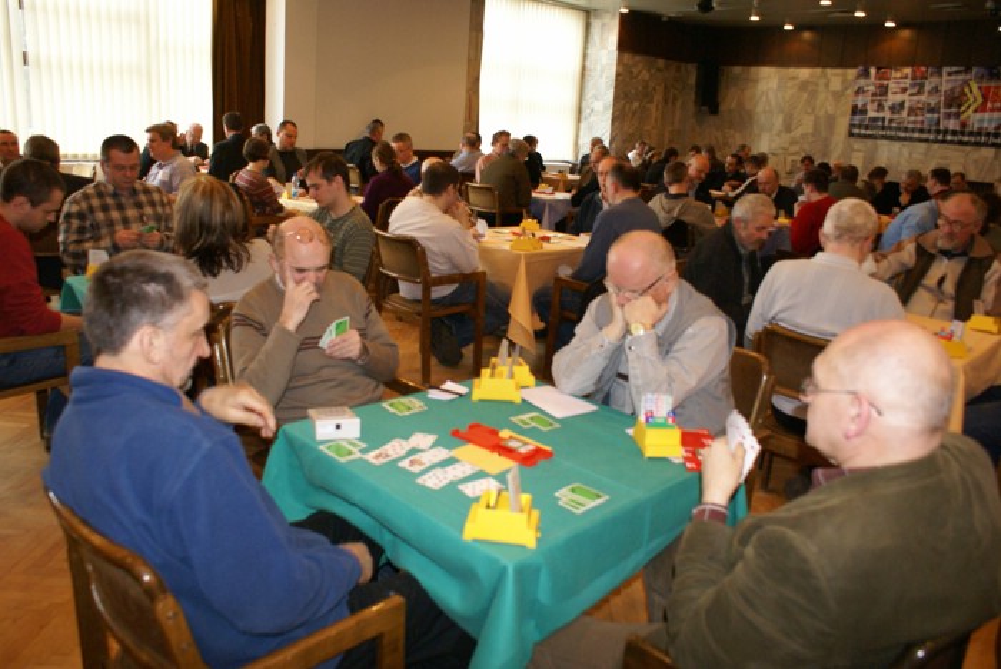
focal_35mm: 27
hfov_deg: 67.3
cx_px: 500
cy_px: 334
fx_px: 751
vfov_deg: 48.0
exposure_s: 1/25
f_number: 4
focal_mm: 18
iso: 800
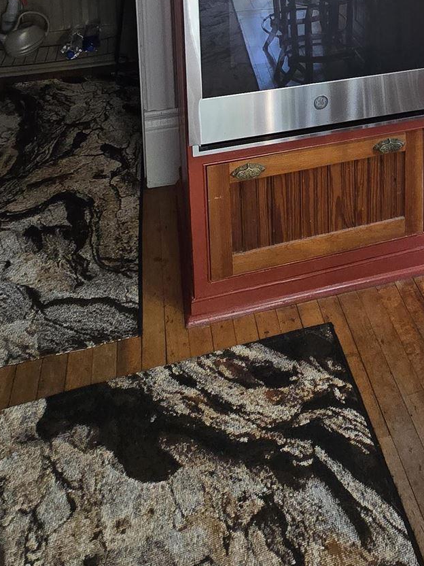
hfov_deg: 38.1
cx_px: 343
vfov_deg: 37.4
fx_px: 588
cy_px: -129
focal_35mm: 36
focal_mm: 2.2
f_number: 2.2
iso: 320
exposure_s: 1/60
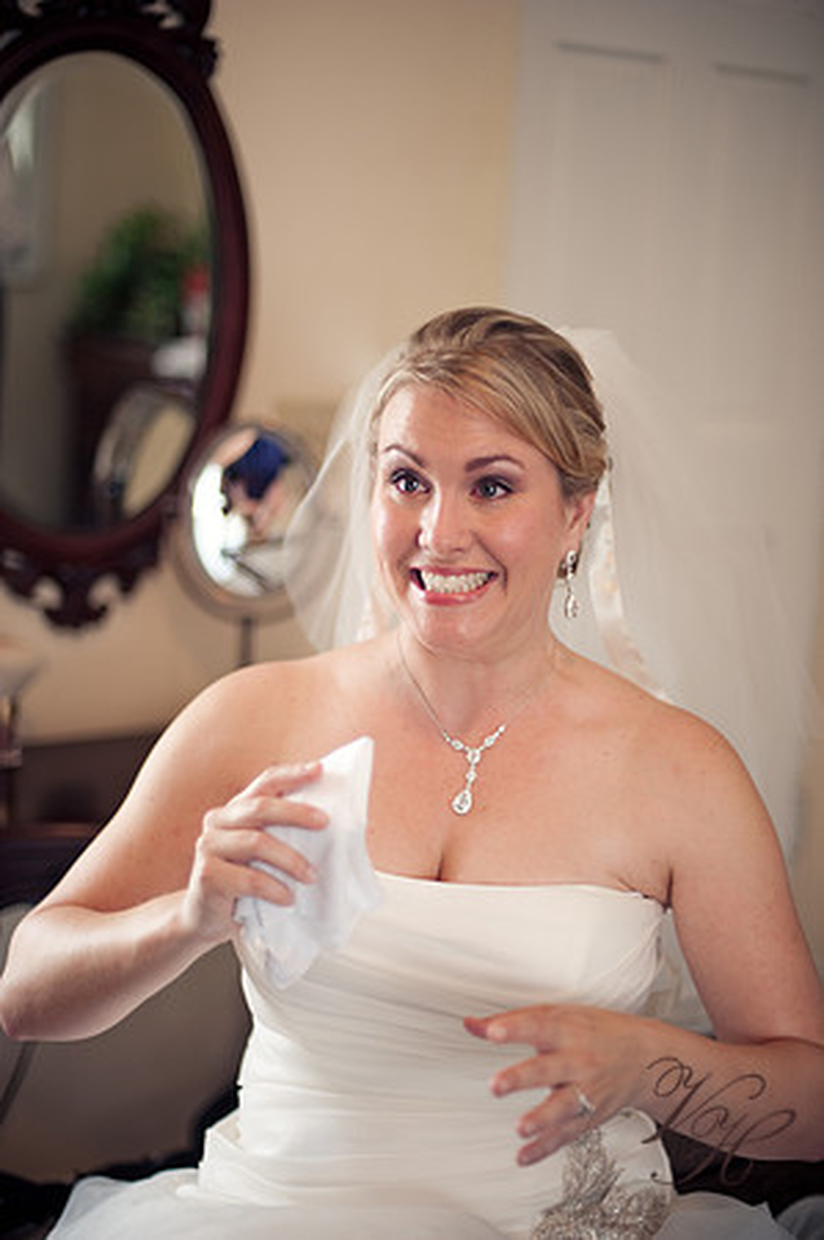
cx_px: 412
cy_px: 620
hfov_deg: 26.9
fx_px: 1721
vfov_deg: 39.6
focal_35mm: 50
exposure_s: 1/100
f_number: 1.4
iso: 400
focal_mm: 50
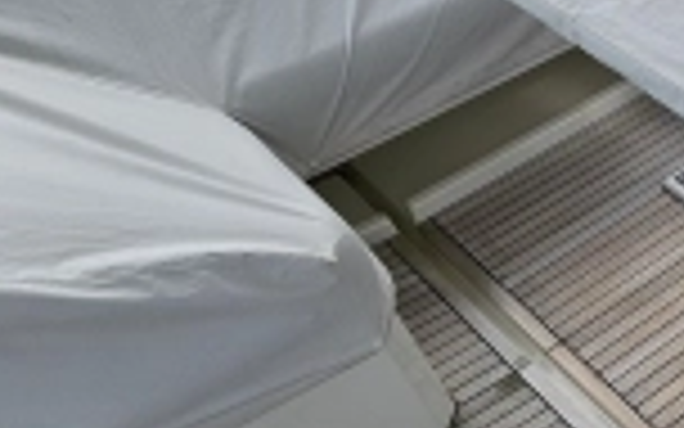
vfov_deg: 25.4
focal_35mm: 50
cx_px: 886
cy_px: 345
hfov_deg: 31.3
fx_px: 932
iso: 32
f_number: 2.2
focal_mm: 1.74
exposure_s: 1/1186
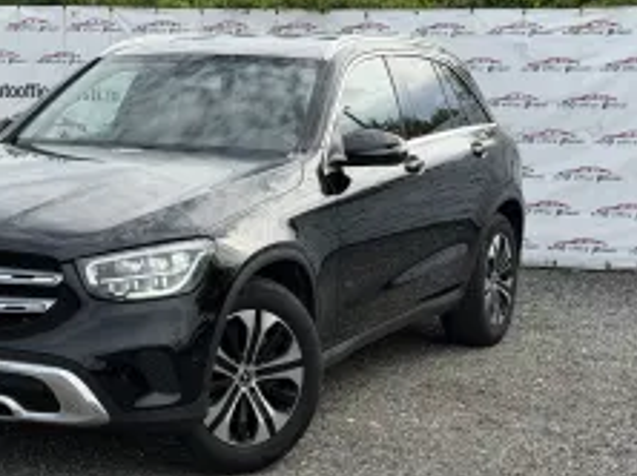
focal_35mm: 78
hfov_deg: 24.9
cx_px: 192
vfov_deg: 18.8
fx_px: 1434
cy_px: 295
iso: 64
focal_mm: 6.76
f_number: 1.78
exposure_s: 1/2415
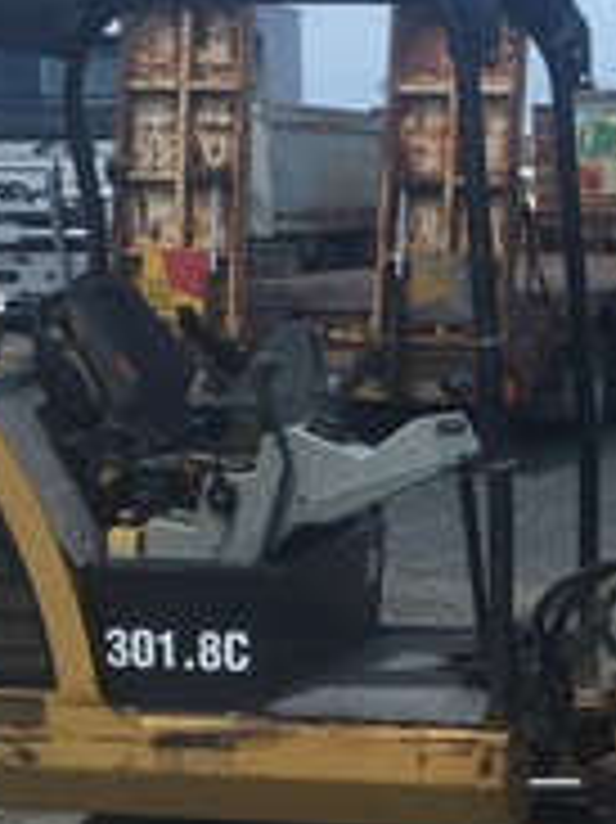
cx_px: 692
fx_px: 2257
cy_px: 585
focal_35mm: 95
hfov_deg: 15.1
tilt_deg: -7.4
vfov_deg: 20.5
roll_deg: -0.1
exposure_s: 1/1799
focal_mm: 4.15
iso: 32
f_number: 2.2
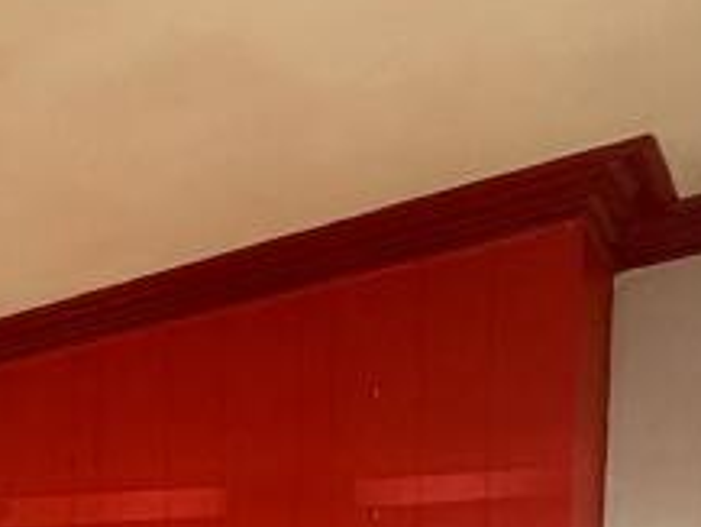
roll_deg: +0.7
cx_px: -239
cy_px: 889
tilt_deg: -3.8
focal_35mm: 66
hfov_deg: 25.0
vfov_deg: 18.5
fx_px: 1337
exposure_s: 1/86
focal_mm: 2.22
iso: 320
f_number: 2.2
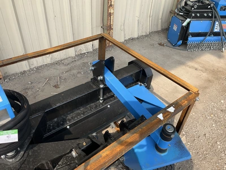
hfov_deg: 61.7
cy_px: 85
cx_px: 113
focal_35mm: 29
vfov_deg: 48.2
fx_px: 189
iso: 25
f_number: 1.8
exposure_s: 1/650
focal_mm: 3
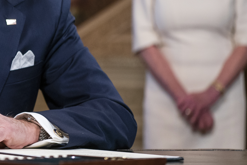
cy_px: -17
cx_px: -41
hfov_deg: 11.8
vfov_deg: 8.0
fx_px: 1173
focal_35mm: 171
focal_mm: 70
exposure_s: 1/250
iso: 1600
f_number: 2.8
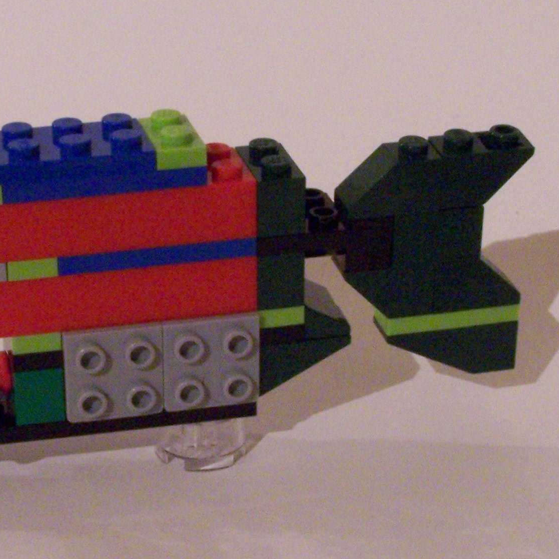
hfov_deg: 16.7
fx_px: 1900
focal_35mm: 104
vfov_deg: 16.7
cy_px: 265
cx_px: 177
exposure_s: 1/2
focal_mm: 8.5
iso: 400
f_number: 8
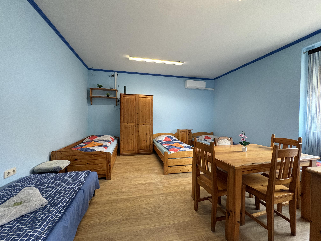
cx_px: 160
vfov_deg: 85.7
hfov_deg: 102.1
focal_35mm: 14
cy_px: 120
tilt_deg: -1.6
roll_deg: -0.8
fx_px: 130
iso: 320
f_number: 2.2
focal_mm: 2.22
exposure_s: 1/60
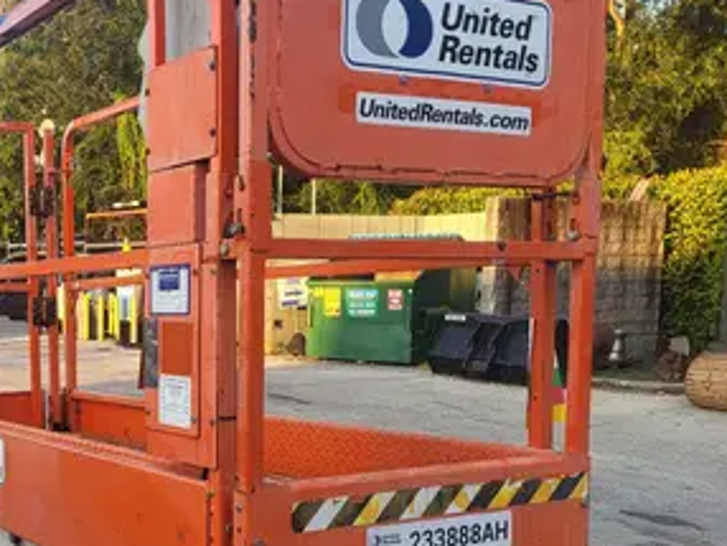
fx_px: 1051
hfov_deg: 36.0
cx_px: 81
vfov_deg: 28.6
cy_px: 428
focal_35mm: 50
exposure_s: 1/304
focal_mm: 5.4
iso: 40
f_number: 1.8
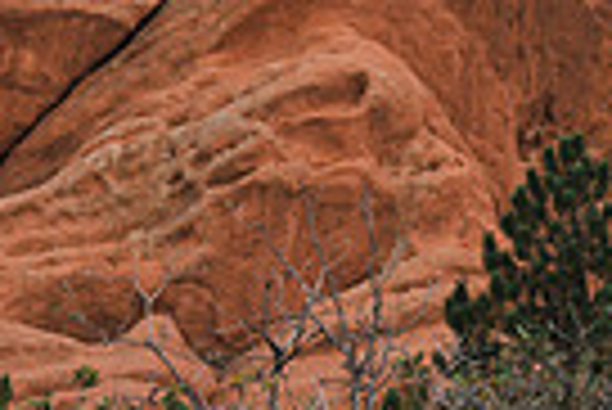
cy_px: -392
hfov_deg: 14.9
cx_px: 832
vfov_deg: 9.9
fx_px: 2212
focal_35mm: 130
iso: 800
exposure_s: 1/200
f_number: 4.5
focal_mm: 30.5
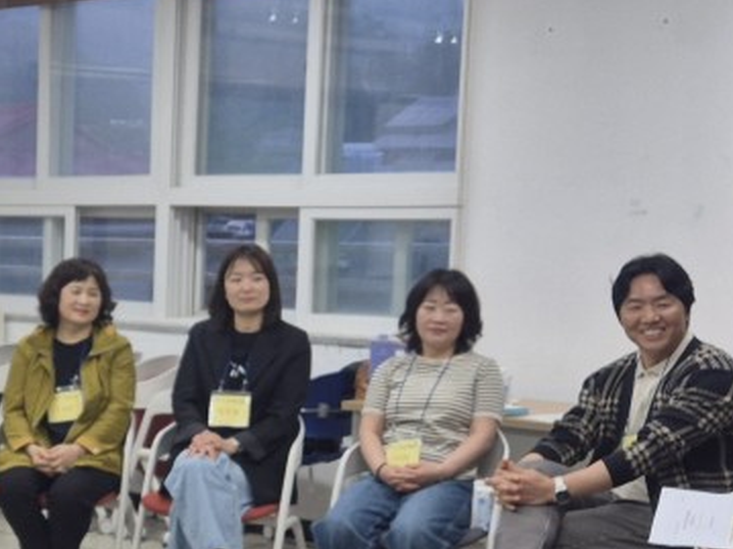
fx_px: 1736
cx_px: -118
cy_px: 402
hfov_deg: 22.2
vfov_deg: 17.9
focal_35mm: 82
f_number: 1.8
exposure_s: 1/120
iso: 50
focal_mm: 5.4
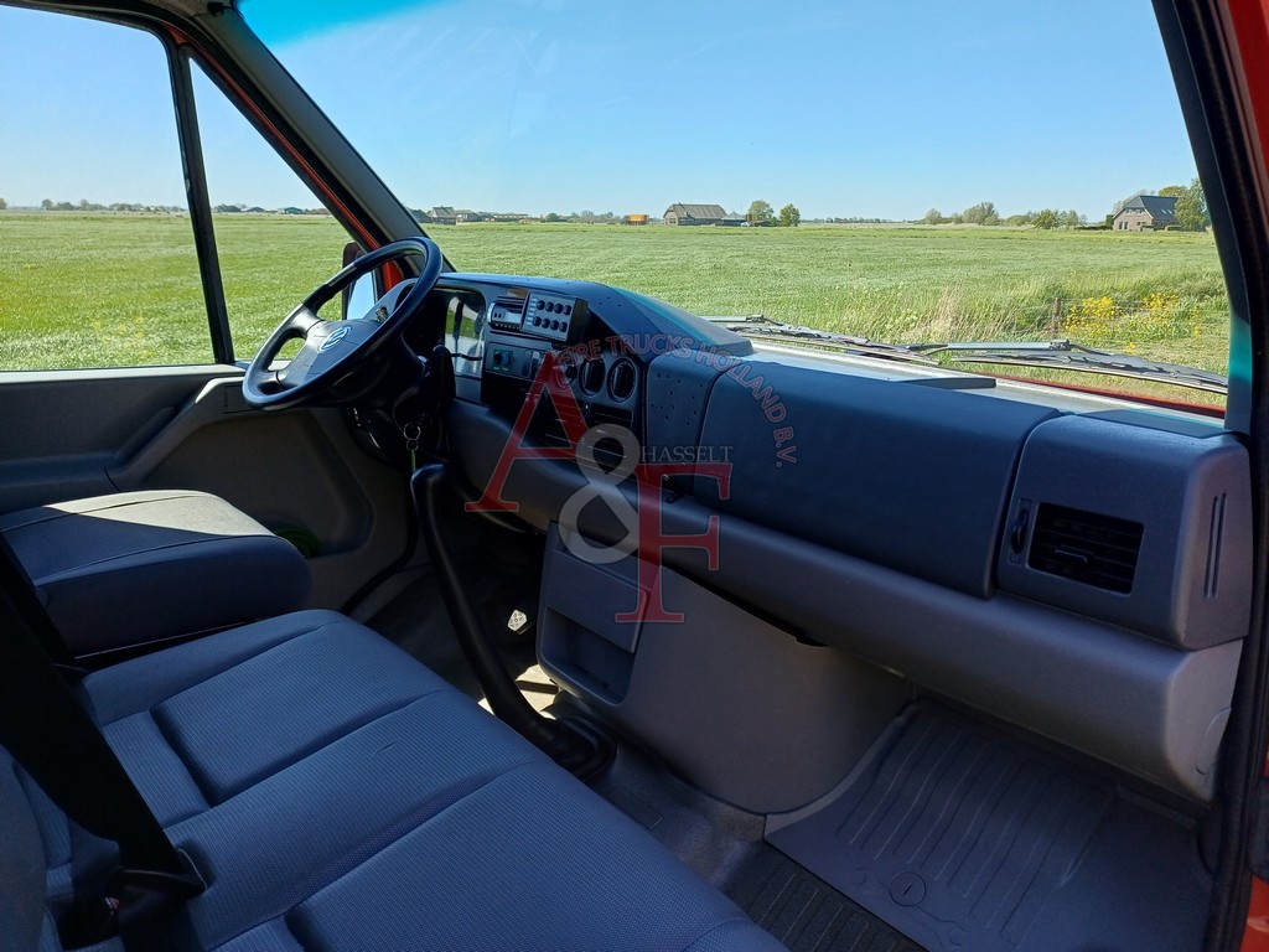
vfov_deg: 54.9
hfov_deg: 69.4
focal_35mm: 25
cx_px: 634
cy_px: 476
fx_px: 916
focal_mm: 4.65
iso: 50
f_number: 1.8
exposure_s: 1/348
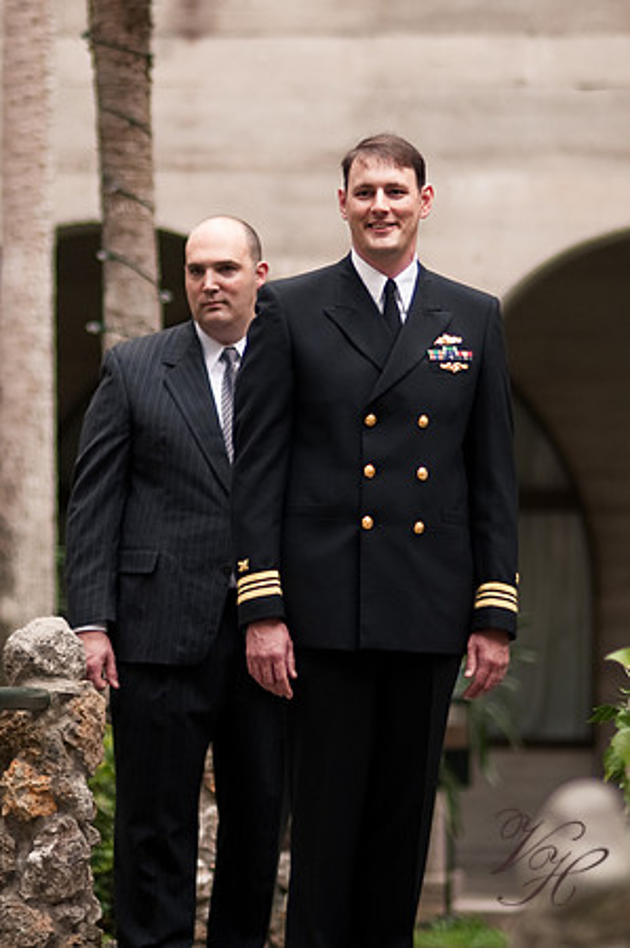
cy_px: 474
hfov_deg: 16.0
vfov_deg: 23.9
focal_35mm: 85
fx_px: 2236
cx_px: 315
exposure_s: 1/500
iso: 400
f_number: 1.8
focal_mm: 85
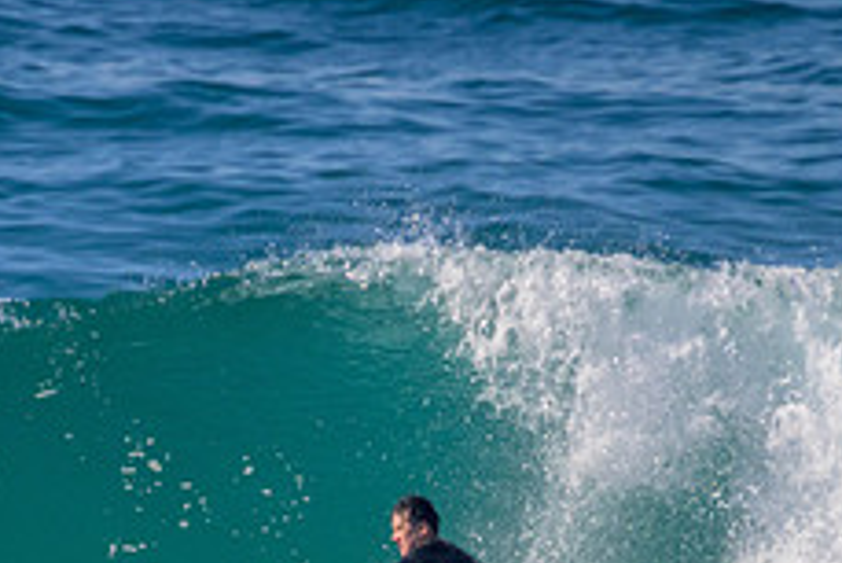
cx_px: 257
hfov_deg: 1.0
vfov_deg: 0.7
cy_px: 657
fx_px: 47391
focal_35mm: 2025
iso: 1250
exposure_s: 1/2000
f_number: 11
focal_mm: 800
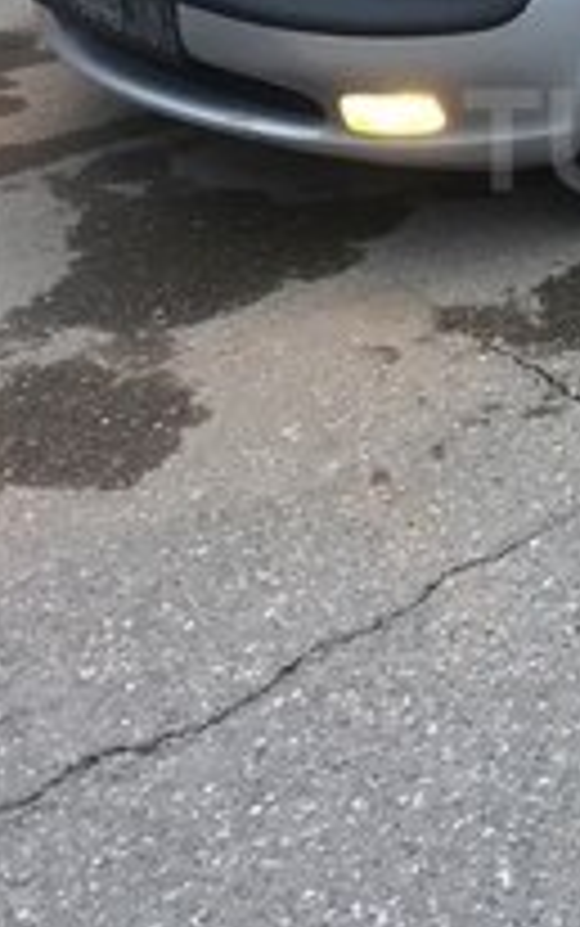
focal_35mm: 74
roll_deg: -1.5
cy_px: 140
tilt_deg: -20.5
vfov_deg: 27.1
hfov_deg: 16.4
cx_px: 809
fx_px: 1869
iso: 40
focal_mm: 4.15
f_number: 2.2
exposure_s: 1/33
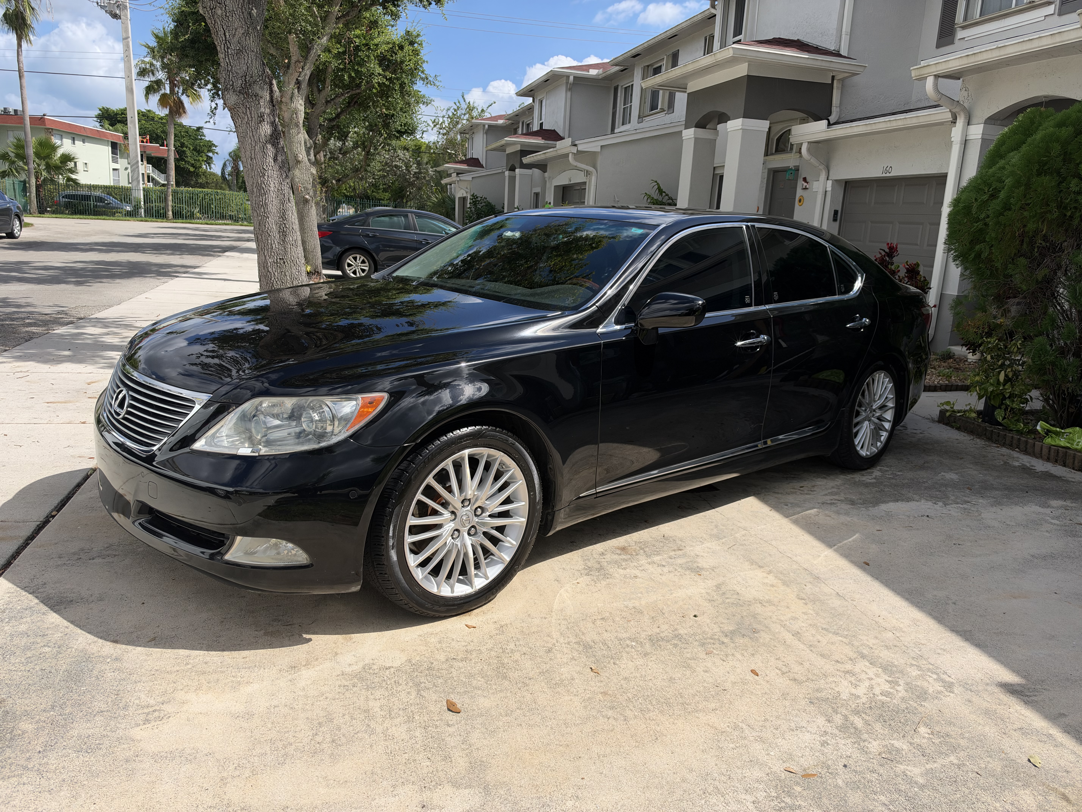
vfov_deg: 56.8
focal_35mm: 24
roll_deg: -3.3
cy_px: 406
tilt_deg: -12.4
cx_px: 541
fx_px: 750
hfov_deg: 71.6
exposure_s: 1/4878
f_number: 1.8
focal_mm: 6.93
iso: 64
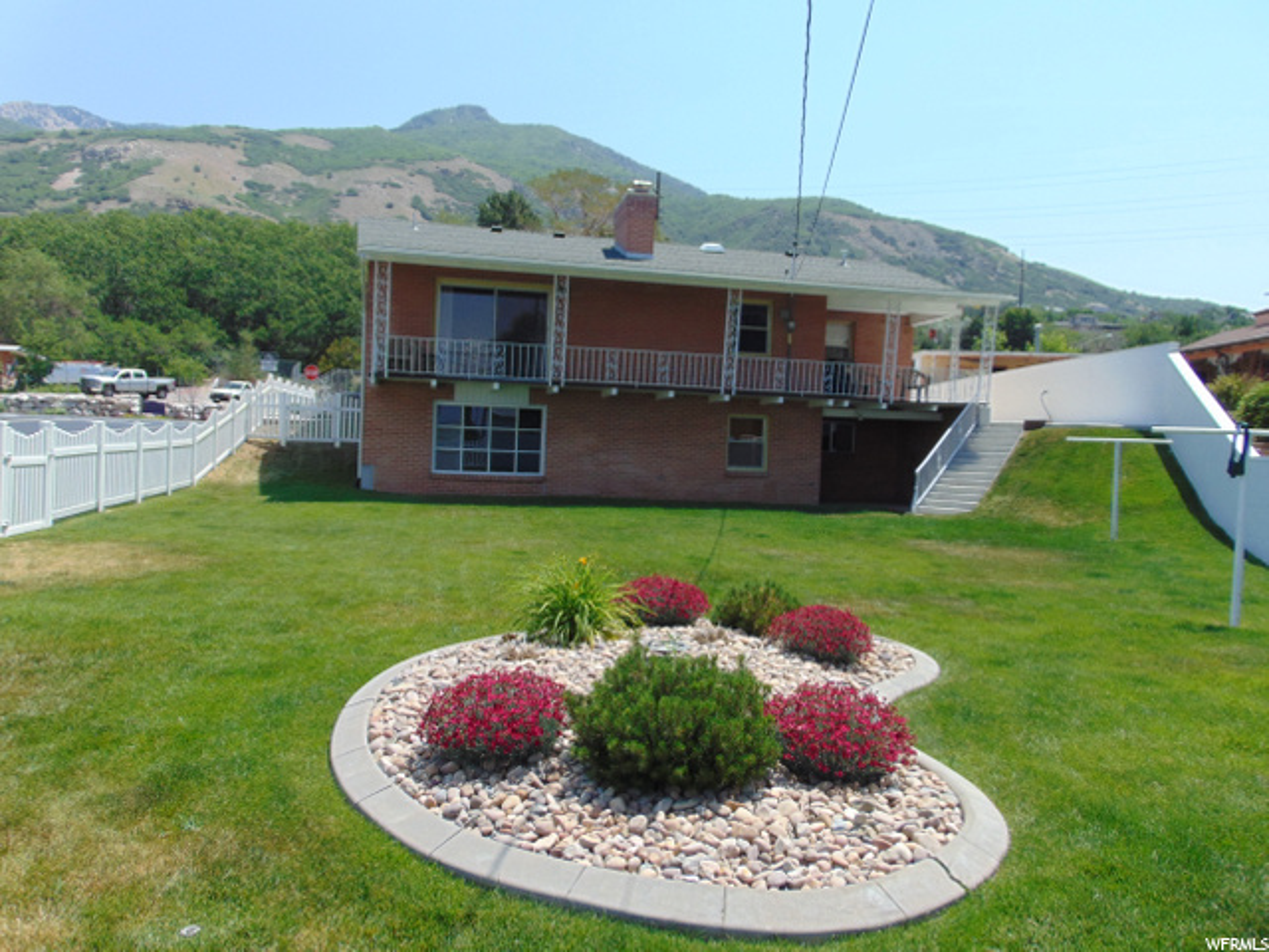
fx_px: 916
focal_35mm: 25
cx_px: 634
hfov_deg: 69.4
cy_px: 476
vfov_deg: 54.9
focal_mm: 4.5
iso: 80
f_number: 7.7
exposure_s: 1/200
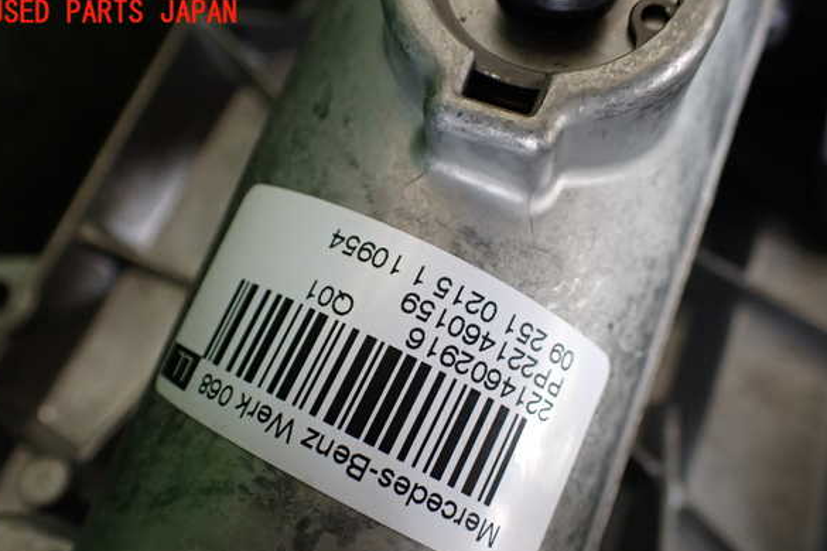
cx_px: 404
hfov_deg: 58.7
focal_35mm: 32
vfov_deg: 41.0
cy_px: 314
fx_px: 735
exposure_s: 1/125
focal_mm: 5.4
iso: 320
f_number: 2.3
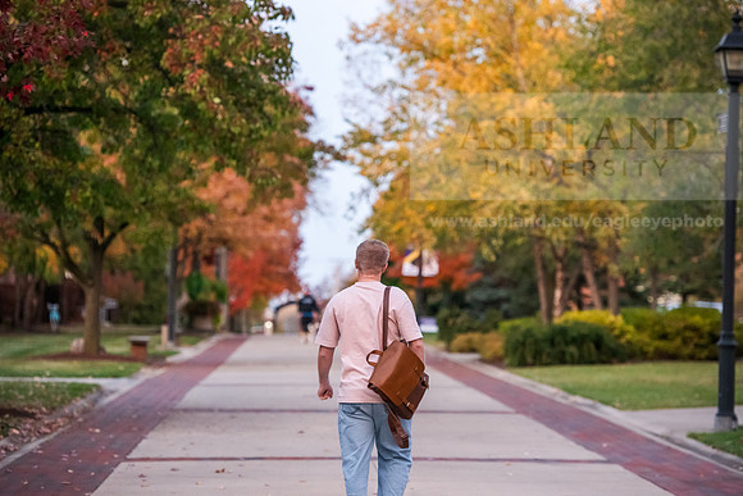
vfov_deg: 10.6
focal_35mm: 130
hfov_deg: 15.8
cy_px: 248
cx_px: 372
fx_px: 2684
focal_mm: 130
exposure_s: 1/200
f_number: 4
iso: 2000
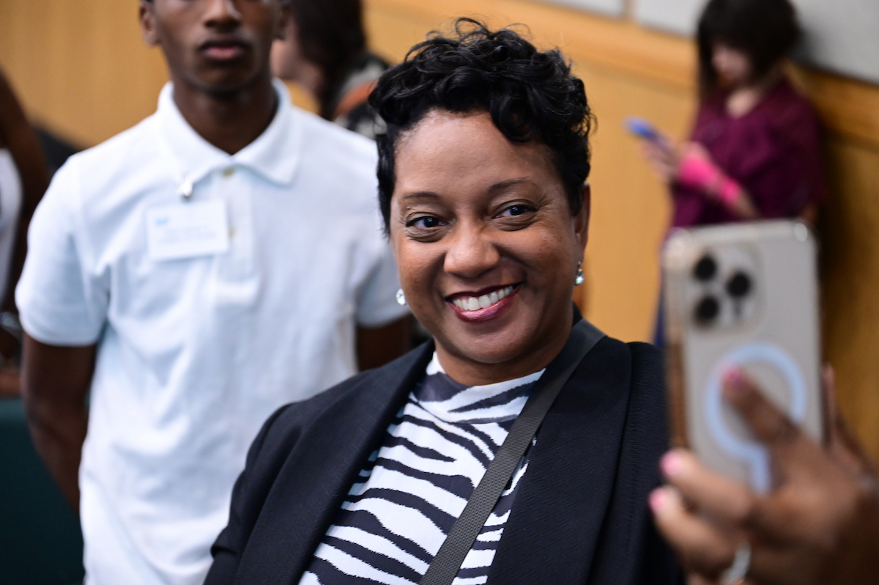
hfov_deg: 28.9
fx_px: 1708
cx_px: 440
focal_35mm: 70
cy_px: 292
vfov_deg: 19.4
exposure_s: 1/100
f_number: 2.8
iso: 3200
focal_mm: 70
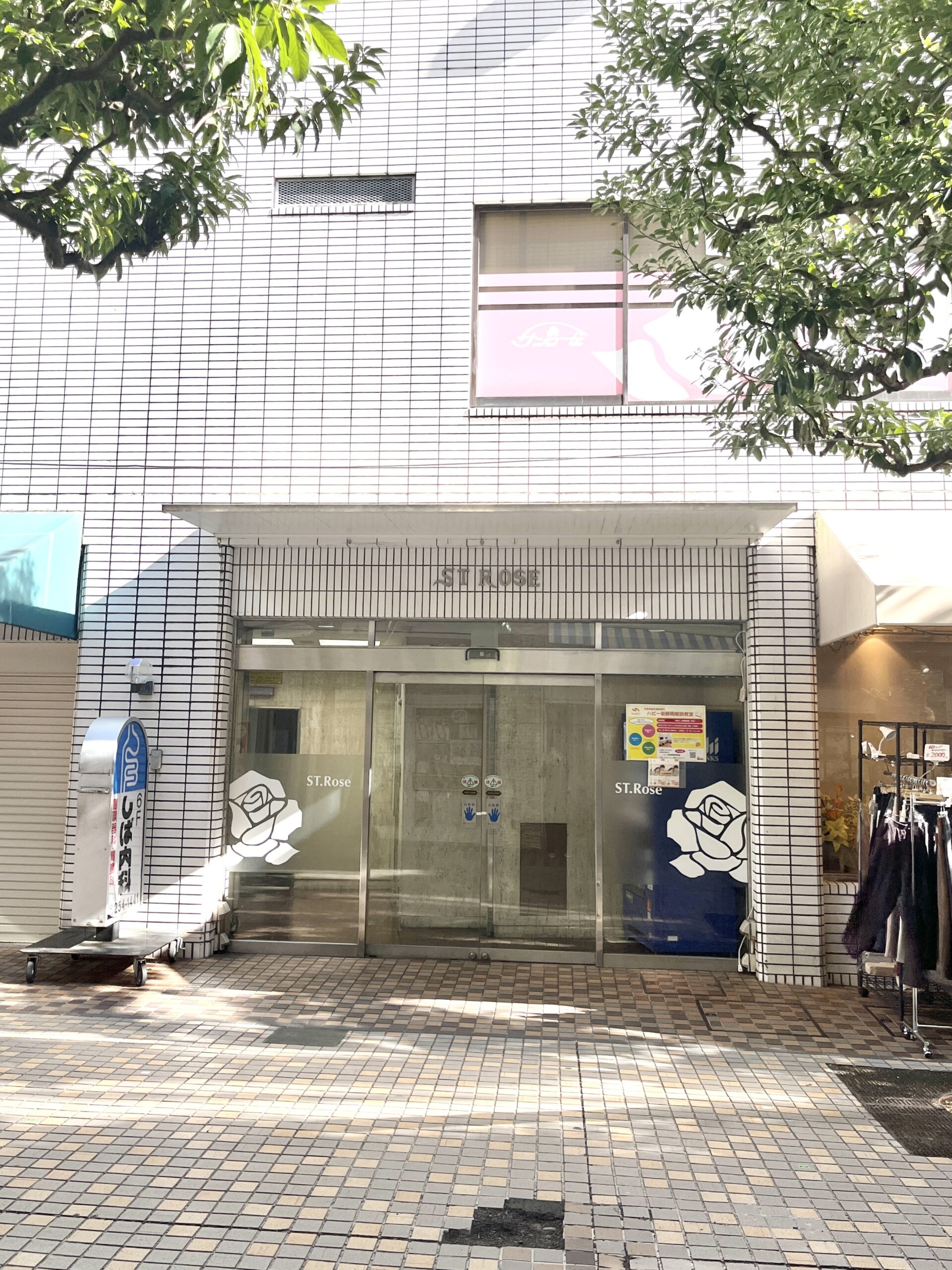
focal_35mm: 26
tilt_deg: +9.6
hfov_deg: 53.1
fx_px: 953
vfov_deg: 67.3
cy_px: 635
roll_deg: +1.5
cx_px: 476
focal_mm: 5.1
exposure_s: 1/1036
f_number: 1.6
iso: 50
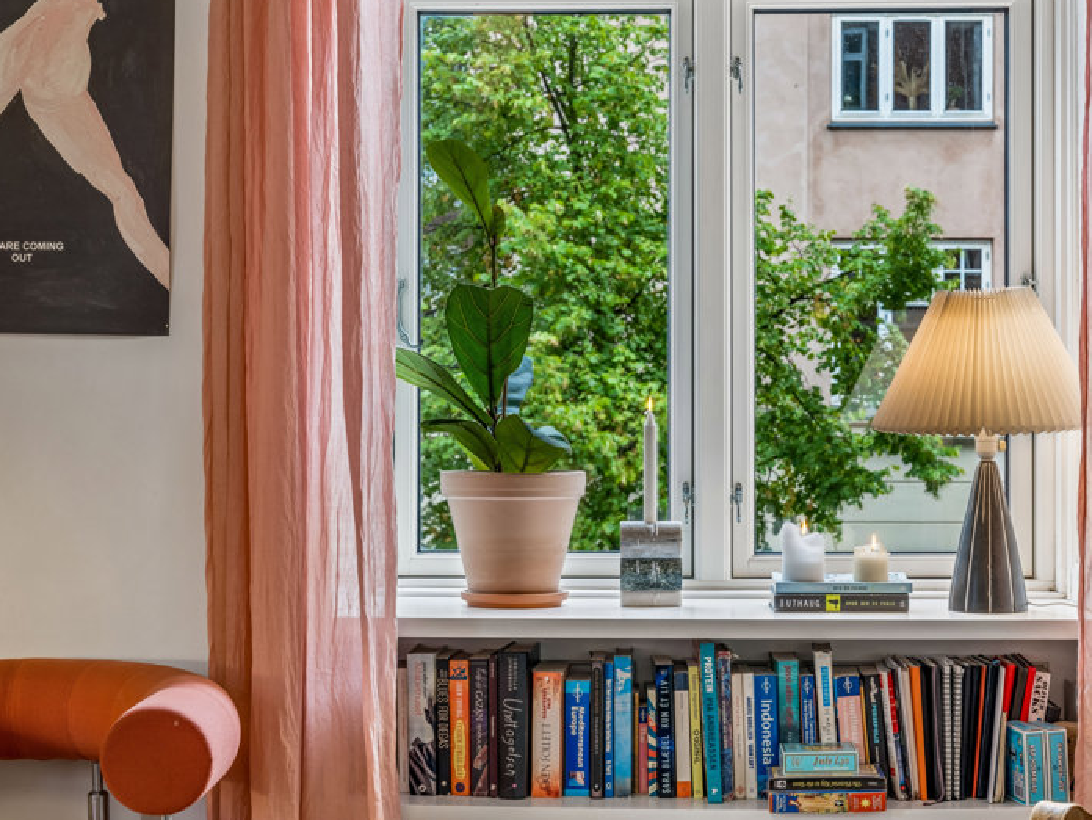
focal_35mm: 64
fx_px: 2019
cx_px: 611
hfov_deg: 30.2
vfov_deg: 22.9
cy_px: 408
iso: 160
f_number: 10
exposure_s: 1/3.33
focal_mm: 58
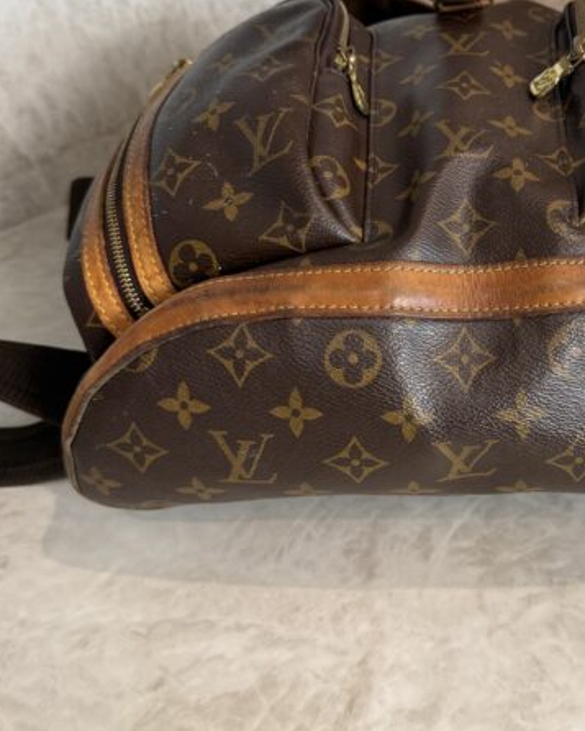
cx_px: 454
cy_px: 313
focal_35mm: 42
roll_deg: +1.1
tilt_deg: -33.4
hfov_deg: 34.8
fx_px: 909
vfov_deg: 43.7
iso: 160
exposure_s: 1/120
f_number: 1.78
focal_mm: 6.76
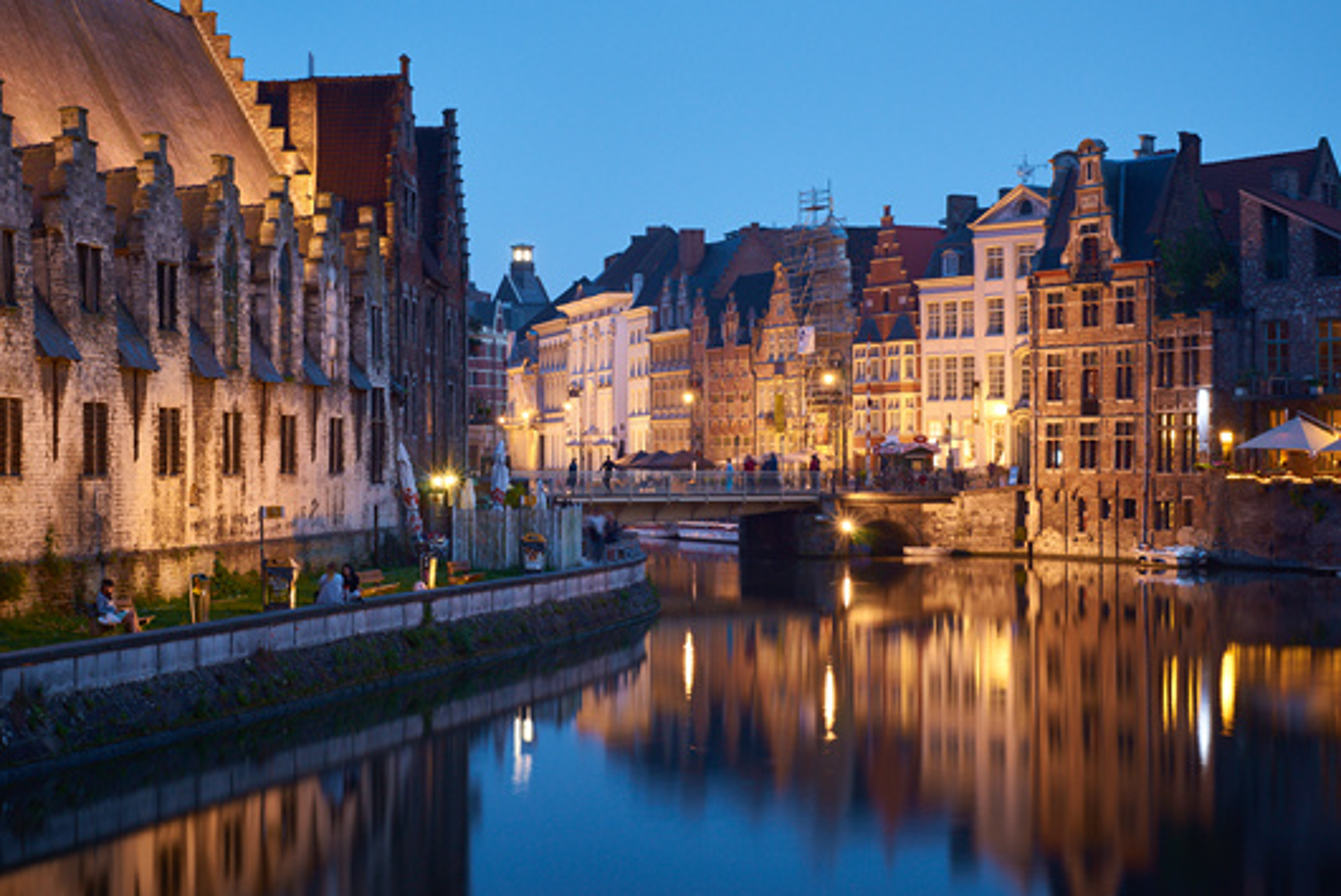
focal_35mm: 66
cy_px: 396
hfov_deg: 30.5
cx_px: 635
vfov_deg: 20.6
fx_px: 2460
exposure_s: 4
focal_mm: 50
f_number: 11
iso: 200
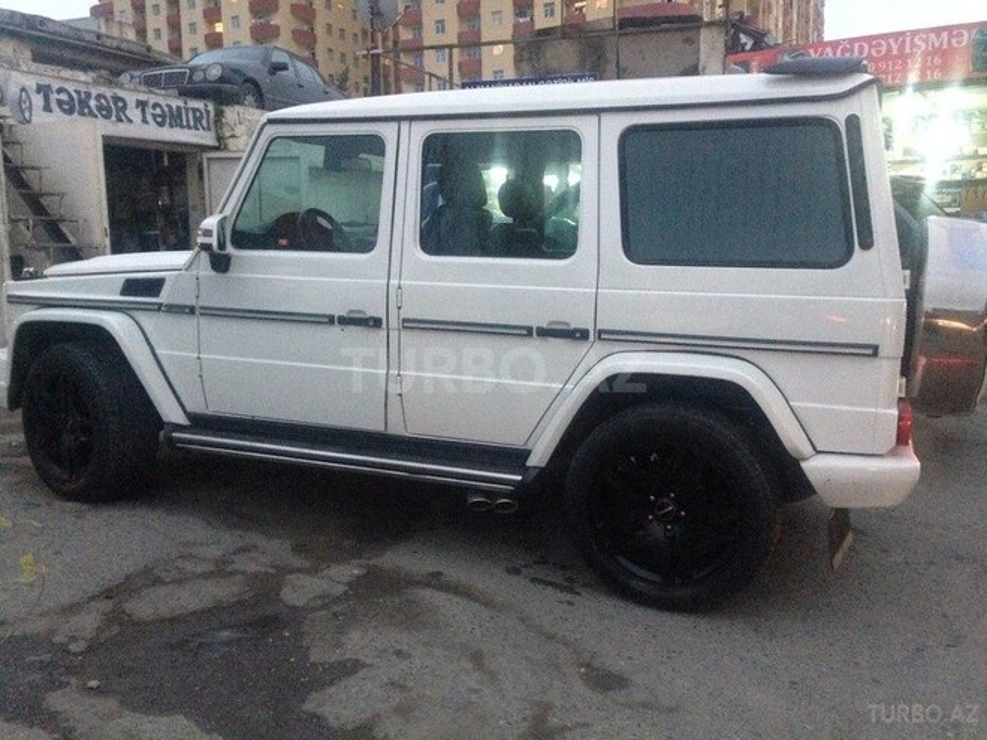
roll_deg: +0.8
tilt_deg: -6.3
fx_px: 941
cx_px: 494
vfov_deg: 42.9
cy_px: 370
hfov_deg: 55.4
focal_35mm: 33
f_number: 2.4
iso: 800
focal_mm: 4.12
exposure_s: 1/15
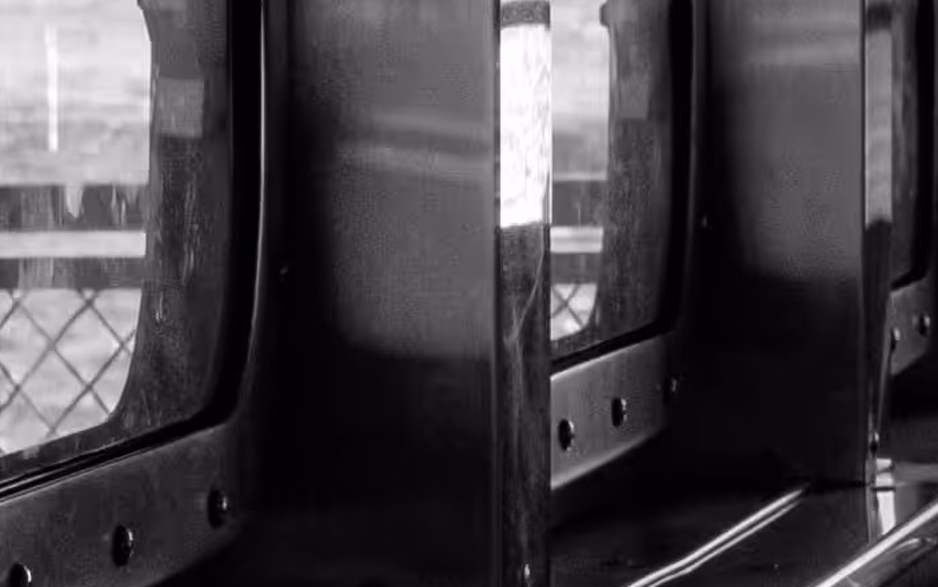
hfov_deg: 5.4
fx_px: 9616
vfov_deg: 3.5
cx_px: 1997
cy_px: 468
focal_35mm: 376
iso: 400
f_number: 7.1
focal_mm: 35
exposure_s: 1/420
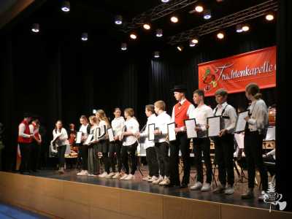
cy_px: 110
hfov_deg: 49.0
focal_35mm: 38
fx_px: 321
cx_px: 146
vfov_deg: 37.7
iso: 800
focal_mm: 6.8
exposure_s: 1/80
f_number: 3.5
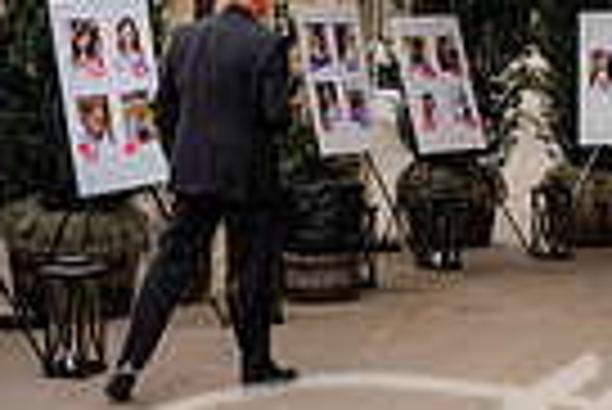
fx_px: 1736
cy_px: 43
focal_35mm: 102
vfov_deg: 13.3
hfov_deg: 19.7
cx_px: 513
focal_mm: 24
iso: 125
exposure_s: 1/160
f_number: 5.6
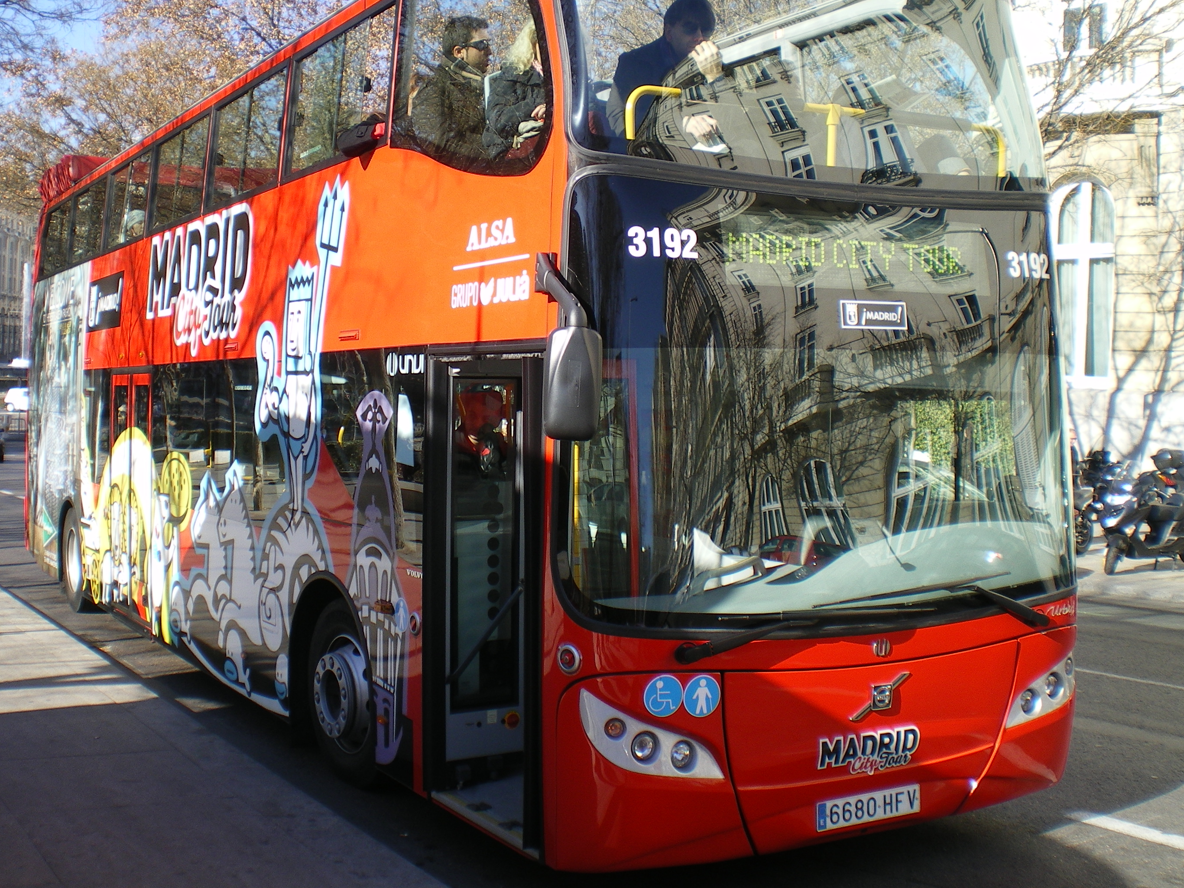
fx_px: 1471
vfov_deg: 33.6
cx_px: 523
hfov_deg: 43.8
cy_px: 406
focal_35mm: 43
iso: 50
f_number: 4.6
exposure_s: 1/160
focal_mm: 6.3
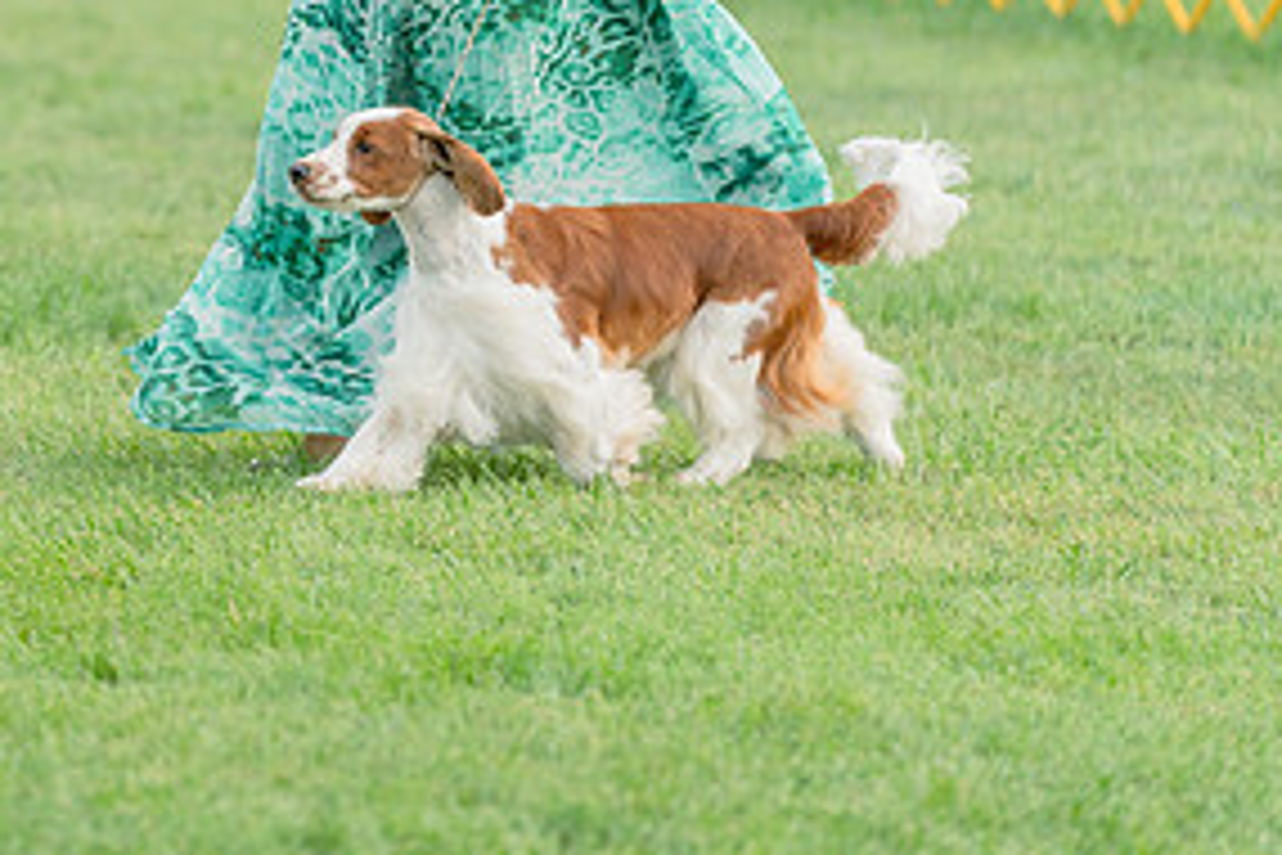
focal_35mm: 362
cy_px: -7
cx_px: 225
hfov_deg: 5.7
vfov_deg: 3.8
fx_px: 12890
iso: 1000
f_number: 2.8
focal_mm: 178
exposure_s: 1/640
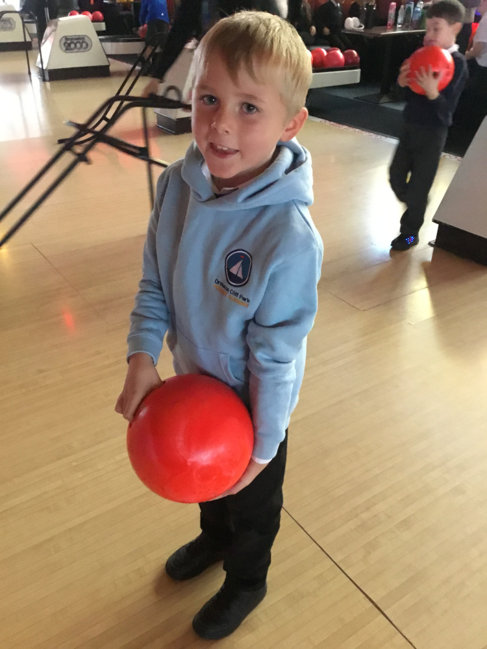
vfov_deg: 58.4
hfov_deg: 45.4
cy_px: 324
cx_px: 244
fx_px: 582
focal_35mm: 31
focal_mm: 3.3
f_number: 2.4
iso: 400
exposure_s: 1/17
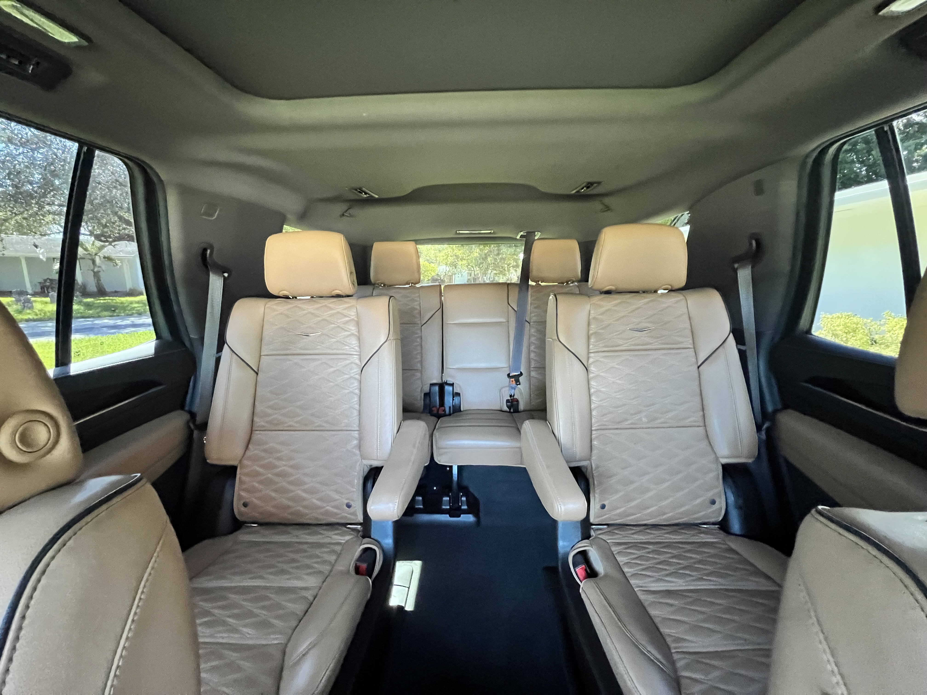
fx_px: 348
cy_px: 348
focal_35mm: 13
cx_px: 464
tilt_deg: -11.6
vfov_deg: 89.9
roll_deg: -1.1
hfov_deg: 106.2
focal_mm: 1.57
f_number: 1.8
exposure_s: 1/60
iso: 1000
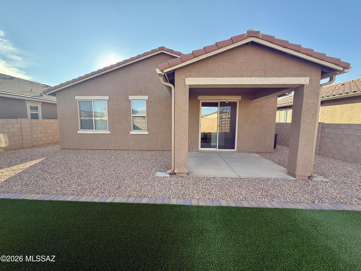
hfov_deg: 102.1
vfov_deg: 85.7
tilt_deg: -5.3
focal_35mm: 14
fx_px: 146
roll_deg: -0.5
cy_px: 136
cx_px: 180
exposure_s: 1/280
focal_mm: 2.22
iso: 50
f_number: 2.2
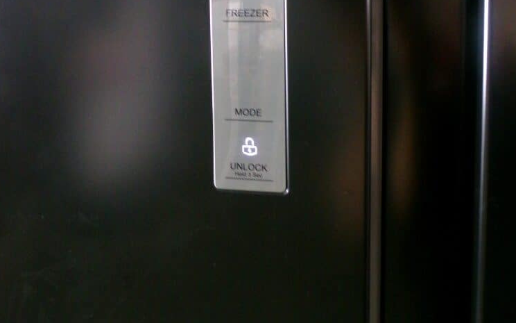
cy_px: 13
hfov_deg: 55.3
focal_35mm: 35
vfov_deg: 33.7
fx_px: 492
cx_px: 260
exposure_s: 1/15
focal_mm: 4.3
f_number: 3
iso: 800
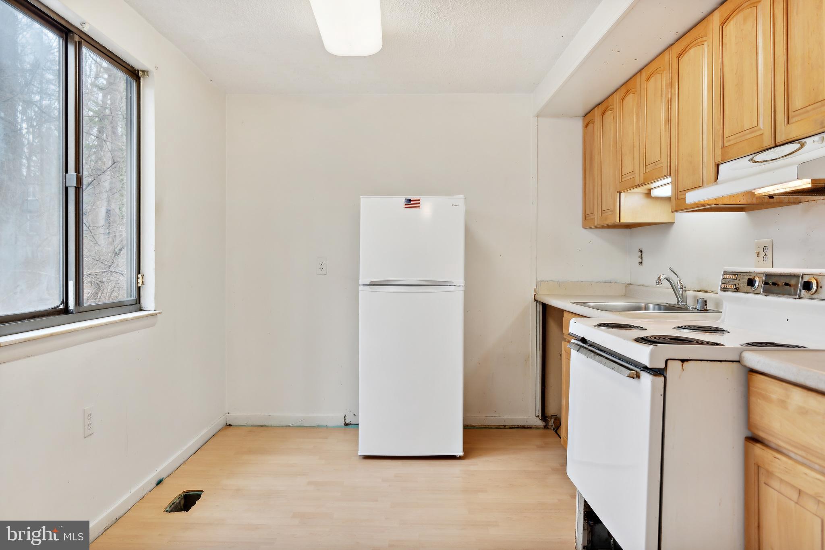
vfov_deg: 51.3
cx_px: 412
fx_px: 573
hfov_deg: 71.5
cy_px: 275
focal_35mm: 25
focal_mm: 25
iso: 250
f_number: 4.5
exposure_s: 1/125
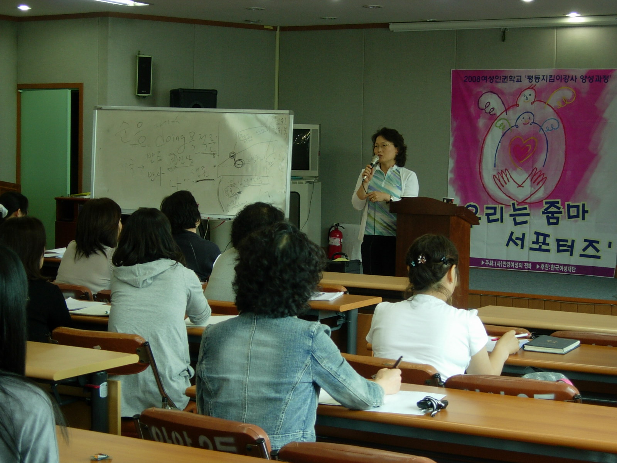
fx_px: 1283
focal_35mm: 72
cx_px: 308
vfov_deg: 20.4
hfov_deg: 27.0
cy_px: 232
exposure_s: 1/21.3
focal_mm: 14.9
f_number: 3.7
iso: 64
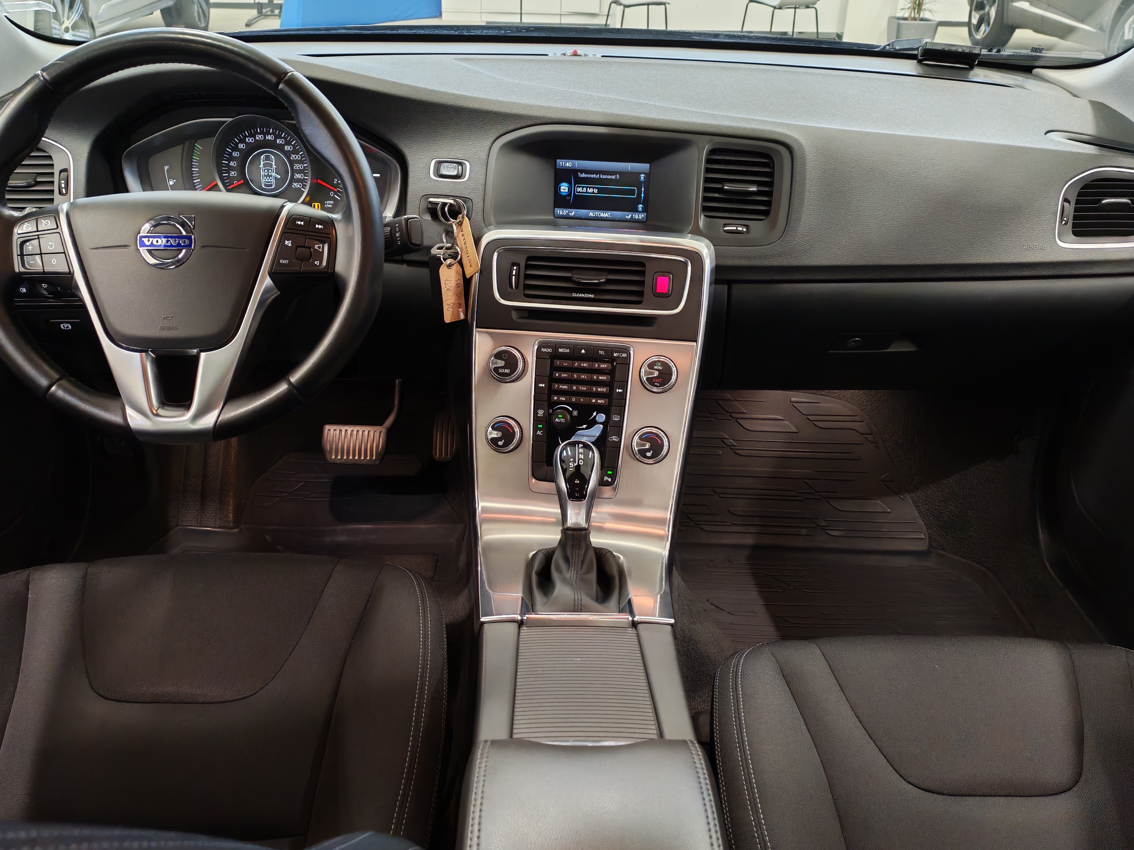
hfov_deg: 56.8
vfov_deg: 44.2
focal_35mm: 32
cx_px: 567
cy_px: 425
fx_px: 1048
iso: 1747
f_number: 1.9
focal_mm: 6.12
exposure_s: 1/50
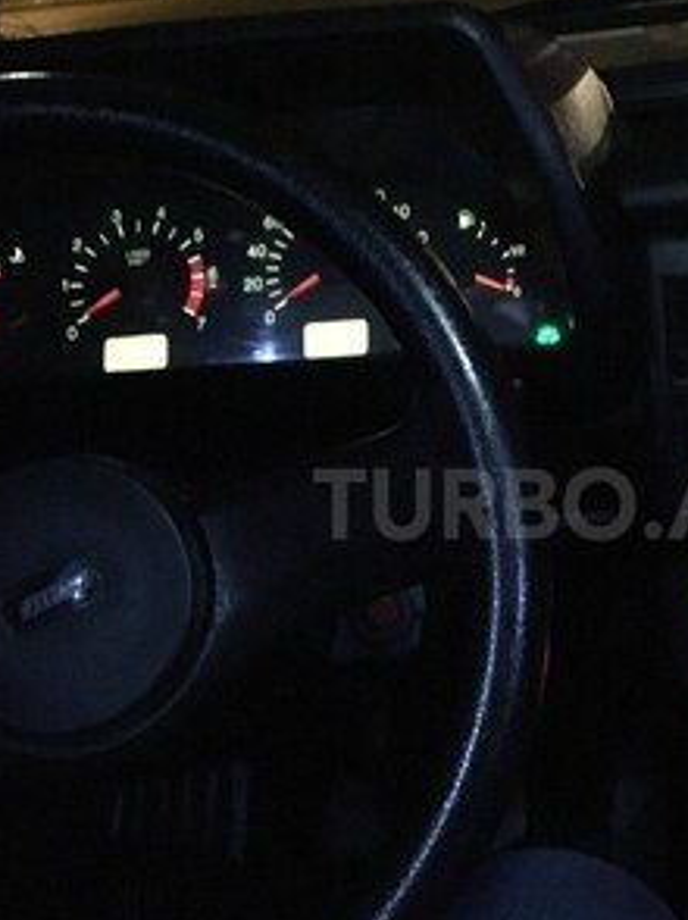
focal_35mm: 49
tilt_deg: -26.5
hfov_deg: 29.0
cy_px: 504
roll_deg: +7.0
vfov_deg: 38.9
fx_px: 1300
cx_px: 554
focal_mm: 4.15
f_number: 2.2
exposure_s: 1/17
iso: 2000
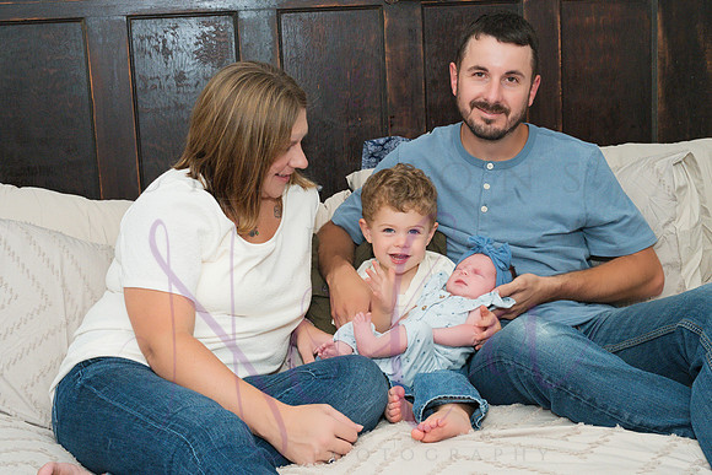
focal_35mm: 46
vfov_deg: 29.3
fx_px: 910
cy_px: 238
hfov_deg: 42.7
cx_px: 356
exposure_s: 1/320
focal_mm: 46
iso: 800
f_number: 14
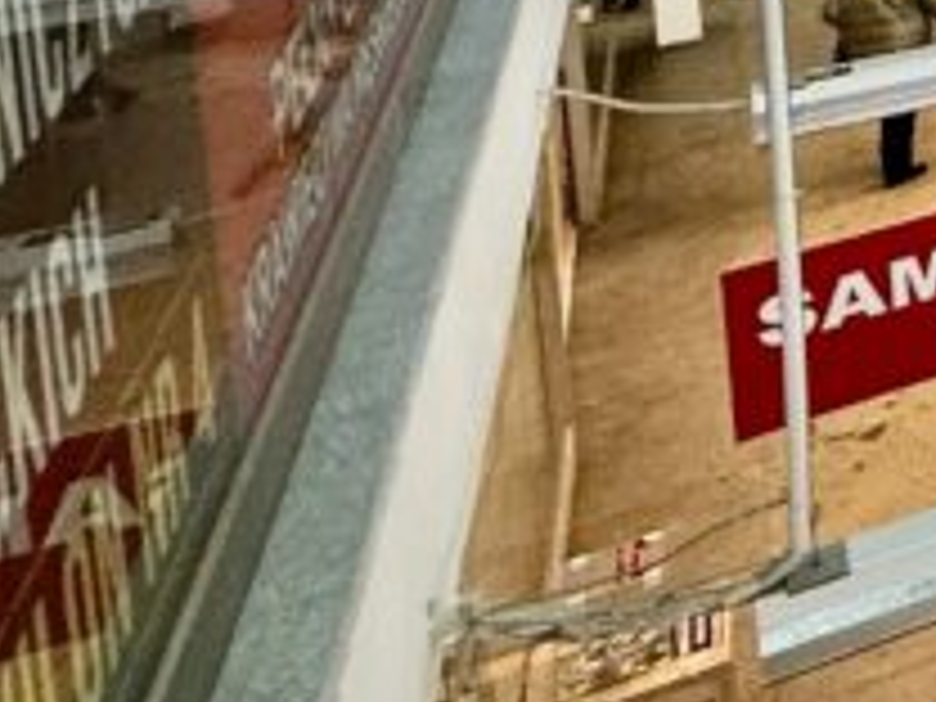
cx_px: 2300
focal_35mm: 69
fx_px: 1866
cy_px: -500
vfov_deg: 17.8
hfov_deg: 14.8
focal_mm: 2.22
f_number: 2.2
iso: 125
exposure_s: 1/100
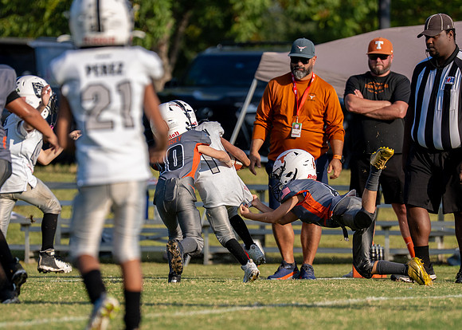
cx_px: 244
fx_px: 5187
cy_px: 192
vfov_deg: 3.6
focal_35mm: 395
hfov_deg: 5.1
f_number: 2.8
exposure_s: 1/5000
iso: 320
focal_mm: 200
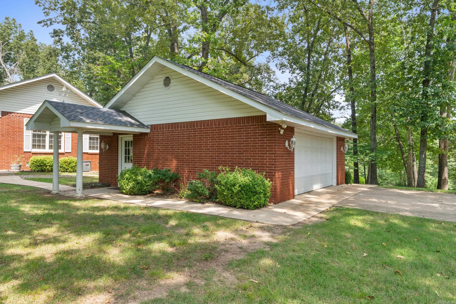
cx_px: 228
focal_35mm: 23
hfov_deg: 76.9
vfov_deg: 55.8
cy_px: 152
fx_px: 287
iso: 320
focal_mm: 15.1
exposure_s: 1/1600
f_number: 7.1
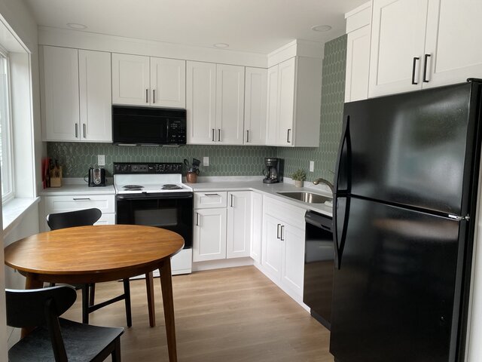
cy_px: 181
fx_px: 362
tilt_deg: -5.7
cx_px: 241
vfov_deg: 53.1
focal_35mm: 26
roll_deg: -1.0
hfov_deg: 67.3
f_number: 1.8
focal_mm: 4.25
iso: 100
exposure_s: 1/122
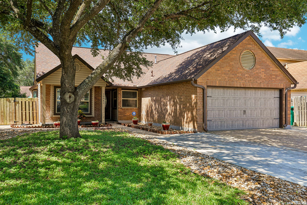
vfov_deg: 41.1
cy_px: 102
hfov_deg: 58.7
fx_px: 273
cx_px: 154
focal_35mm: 32
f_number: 8
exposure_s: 1/200
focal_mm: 32
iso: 200
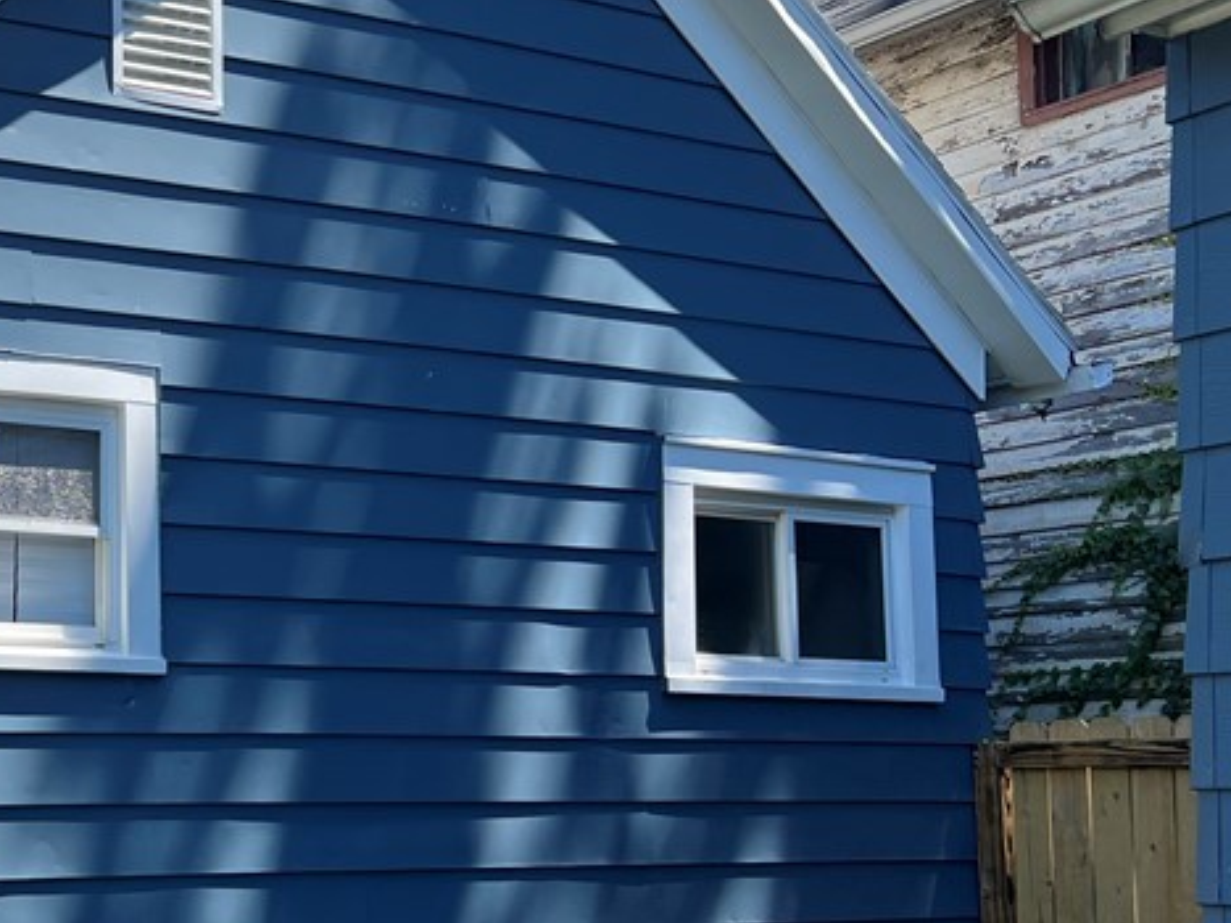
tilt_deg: +5.8
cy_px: 588
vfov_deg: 25.6
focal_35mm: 57
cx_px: 50
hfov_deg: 31.6
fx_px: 2026
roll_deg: -0.4
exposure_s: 1/1377
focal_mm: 5.7
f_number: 1.5
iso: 50
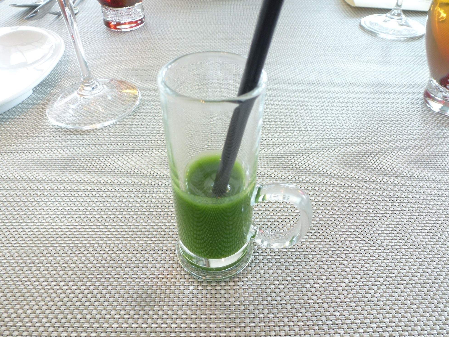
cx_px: 228
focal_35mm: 25
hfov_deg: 69.4
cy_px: 170
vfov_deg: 54.9
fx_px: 324
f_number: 3.3
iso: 100
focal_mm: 4.3
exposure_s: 1/25
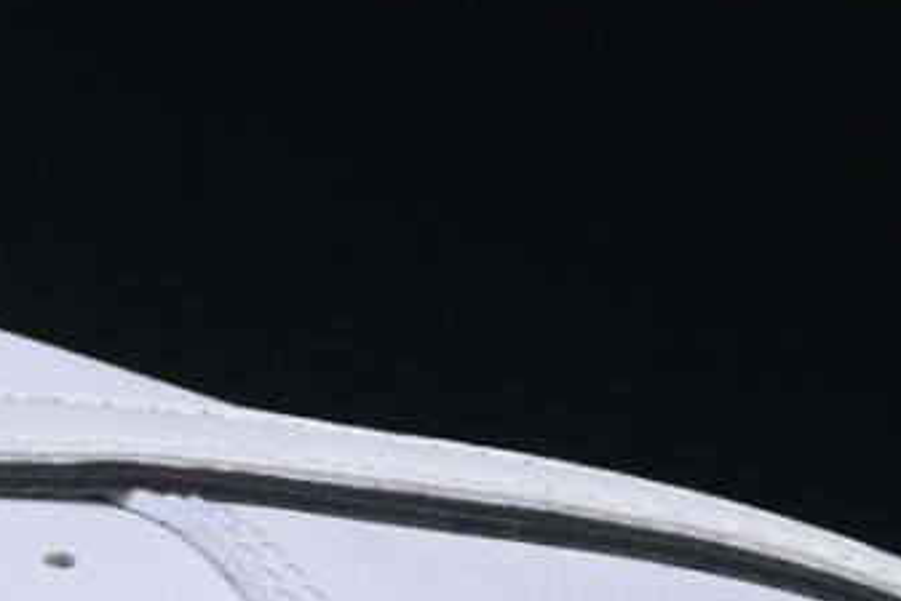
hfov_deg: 3.6
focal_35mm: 570
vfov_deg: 2.4
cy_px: 771
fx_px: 14271
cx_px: -952
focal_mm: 50
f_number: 8
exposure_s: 1/80
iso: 160
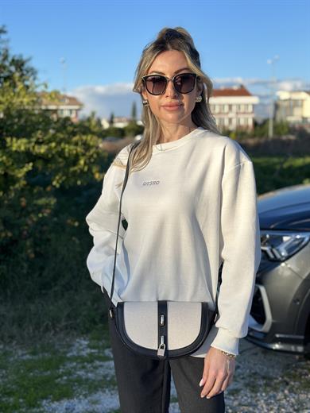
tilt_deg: -5.3
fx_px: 573
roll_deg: +0.6
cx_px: 155
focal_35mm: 48
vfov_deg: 39.7
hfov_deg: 30.3
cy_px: 206
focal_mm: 6.86
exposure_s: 1/3597
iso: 100
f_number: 1.78
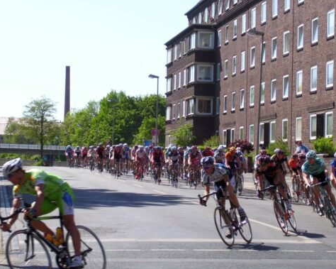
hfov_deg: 16.4
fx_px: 1163
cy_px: 136
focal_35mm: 117
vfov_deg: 13.2
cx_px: 169
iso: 80
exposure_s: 1/350
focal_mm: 18
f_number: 4.6
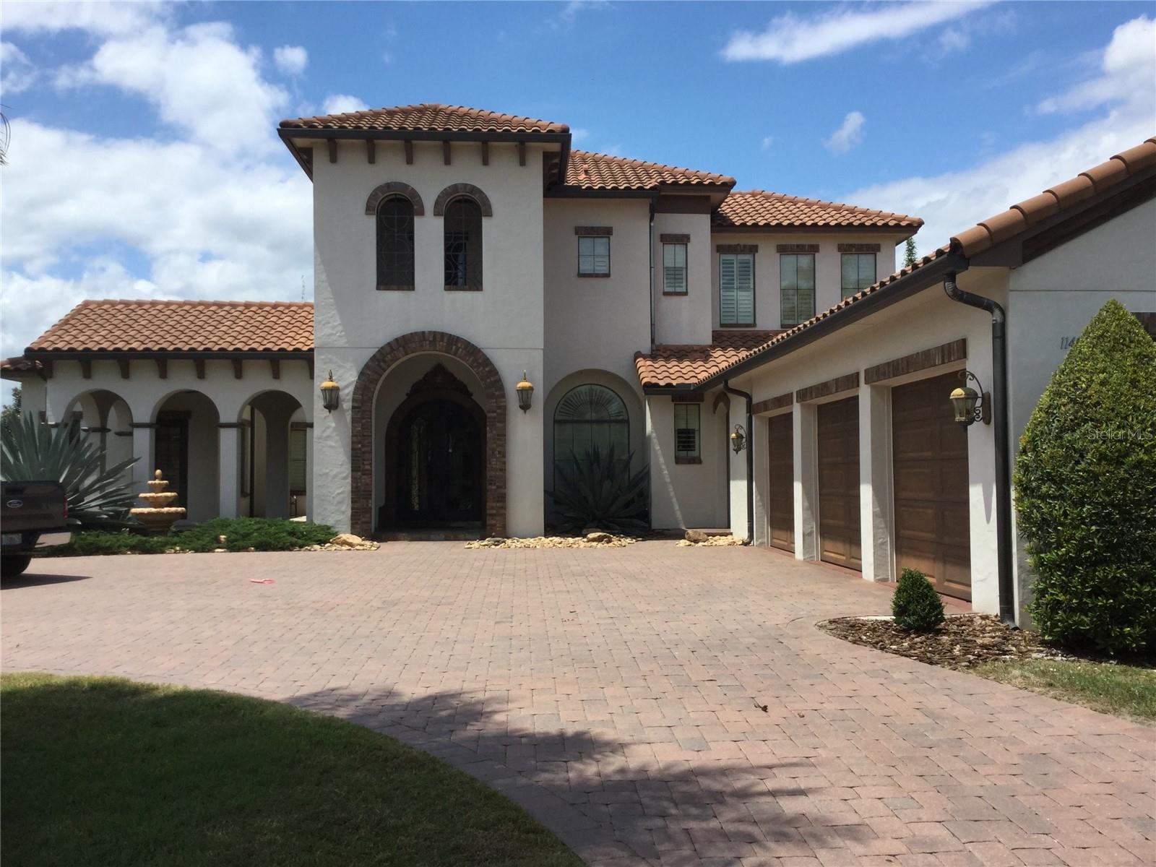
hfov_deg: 58.4
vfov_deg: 45.4
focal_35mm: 31
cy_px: 434
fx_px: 1035
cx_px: 578
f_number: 2.4
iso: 25
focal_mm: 3.3
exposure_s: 1/1664
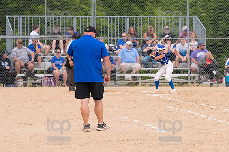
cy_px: 76
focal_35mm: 262
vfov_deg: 5.2
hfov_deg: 7.9
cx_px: 114
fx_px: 1666
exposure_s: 1/1600
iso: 320
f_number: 5.6
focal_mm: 175
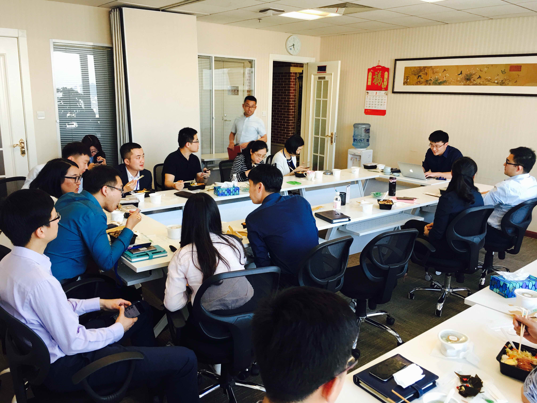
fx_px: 450
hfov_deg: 61.7
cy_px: 202
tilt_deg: -13.0
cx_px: 268
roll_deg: -1.7
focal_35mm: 29
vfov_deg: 48.2
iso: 40
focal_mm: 4.15
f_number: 2.2
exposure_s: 1/17
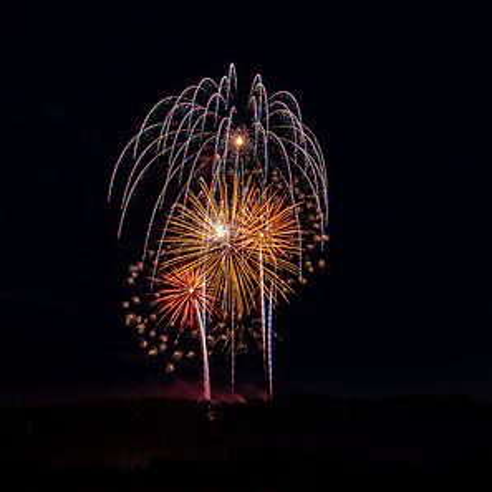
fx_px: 2171
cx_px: 395
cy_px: 246
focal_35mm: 135
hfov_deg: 12.9
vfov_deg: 12.9
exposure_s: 10
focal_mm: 35
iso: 125
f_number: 6.3
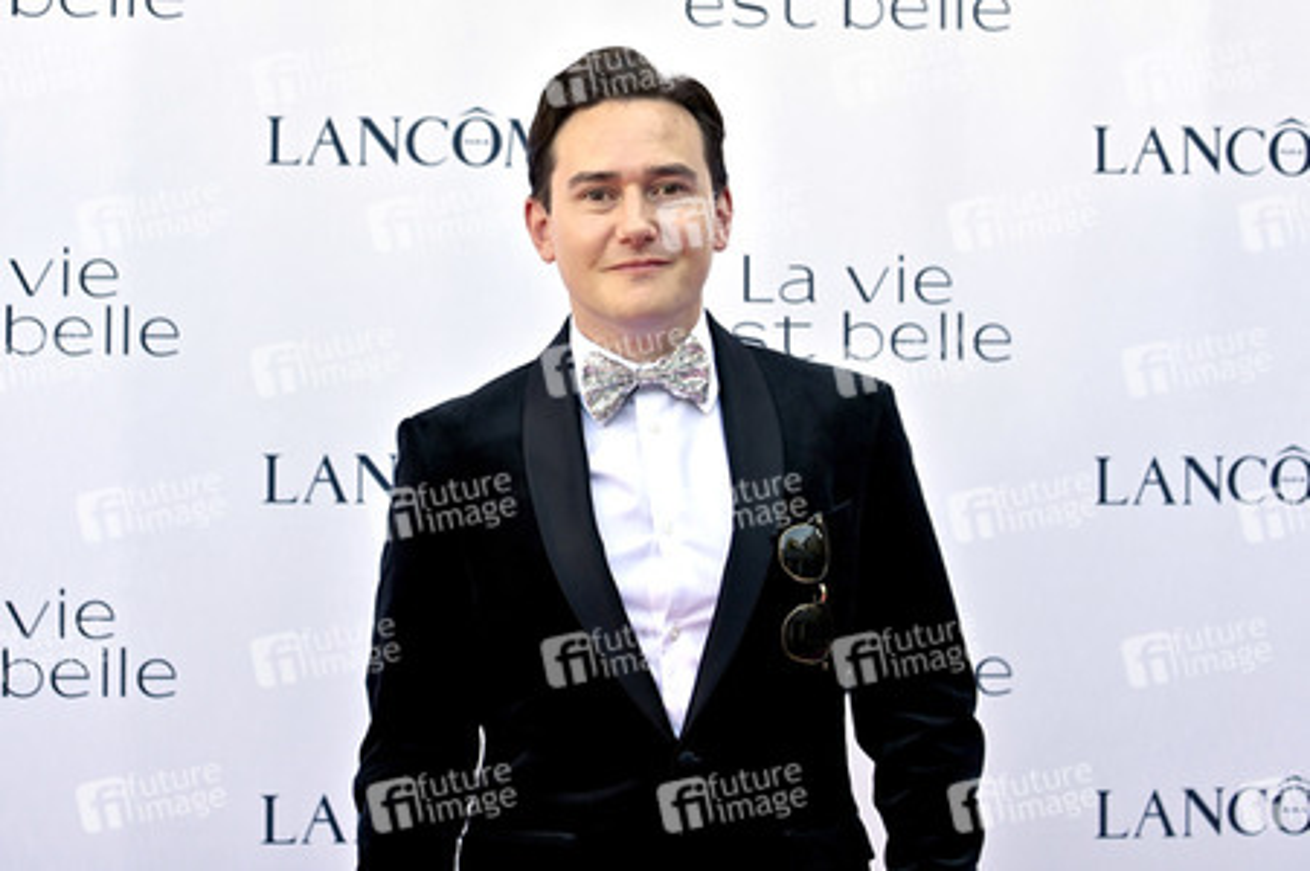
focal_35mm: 70
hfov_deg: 28.9
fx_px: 2545
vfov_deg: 19.4
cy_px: 436
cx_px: 655
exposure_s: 1/1000
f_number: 2.8
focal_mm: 70
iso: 320
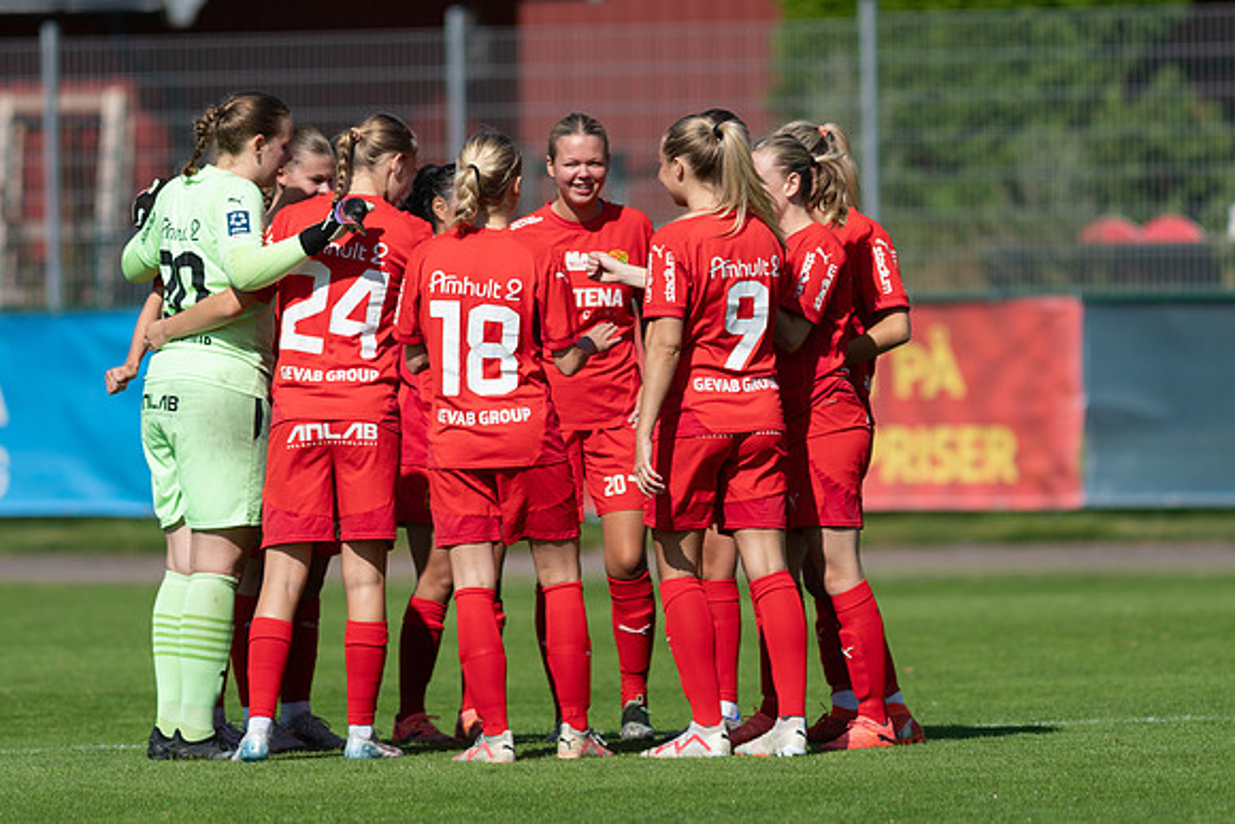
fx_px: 20587
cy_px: 412
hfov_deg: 3.4
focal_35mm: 600
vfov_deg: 2.3
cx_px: 618
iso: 100
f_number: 3.2
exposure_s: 1/3200
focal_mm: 300
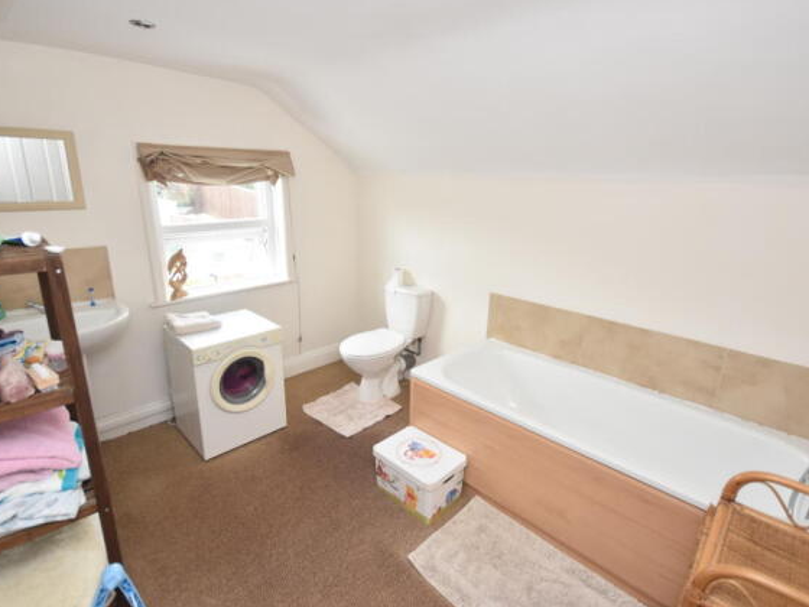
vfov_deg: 69.9
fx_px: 434
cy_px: 300
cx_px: 405
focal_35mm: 19
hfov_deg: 86.0
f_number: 4.5
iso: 800
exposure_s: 1/160
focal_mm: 11
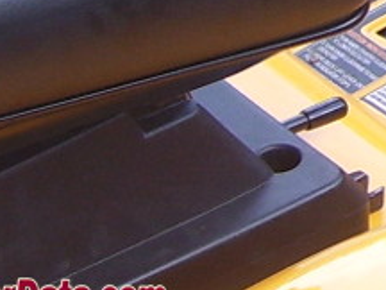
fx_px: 2085
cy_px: -326
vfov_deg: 7.6
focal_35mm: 187
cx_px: 751
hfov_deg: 9.9
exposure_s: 1/125
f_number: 3
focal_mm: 7
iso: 80
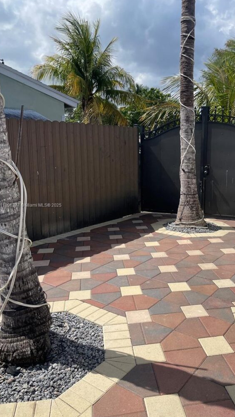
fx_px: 321
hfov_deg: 39.7
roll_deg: -0.2
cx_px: 157
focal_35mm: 29
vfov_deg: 66.1
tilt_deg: -6.3
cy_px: 206
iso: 32
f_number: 1.6
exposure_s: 1/4831
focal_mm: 4.2
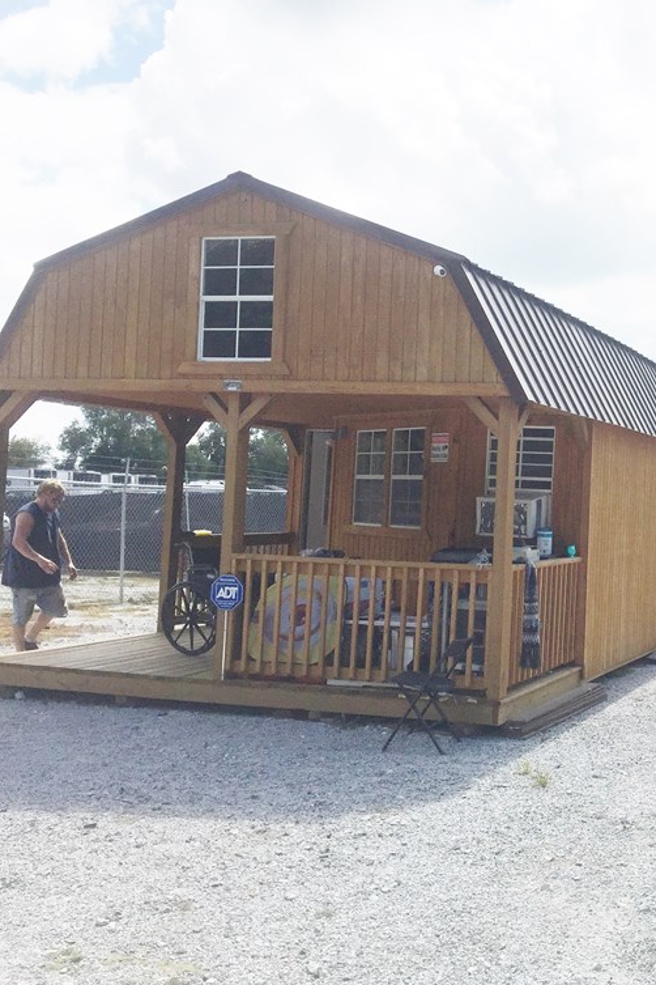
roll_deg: -1.6
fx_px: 1121
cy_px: 491
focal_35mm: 41
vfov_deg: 47.4
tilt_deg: +4.0
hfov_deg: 30.4
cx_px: 655
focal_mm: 4.15
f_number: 2.2
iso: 32
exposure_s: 1/4405
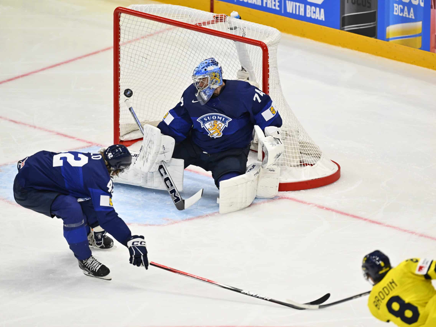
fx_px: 5467
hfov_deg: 4.6
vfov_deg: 3.4
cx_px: 221
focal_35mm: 434
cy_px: 164
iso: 2000
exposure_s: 1/2000
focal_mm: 400
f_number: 2.8
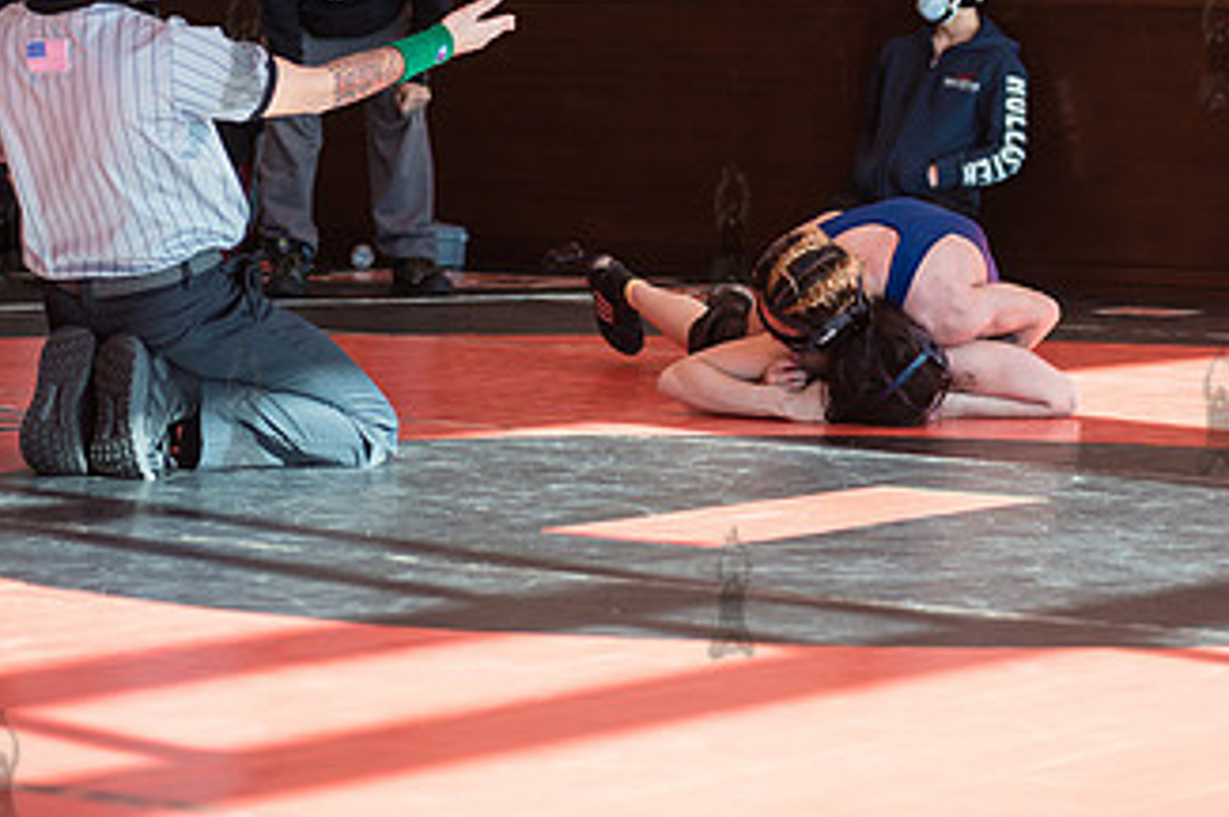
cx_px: 730
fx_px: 4877
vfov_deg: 9.6
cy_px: 225
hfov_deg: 14.4
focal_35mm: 143
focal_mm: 80
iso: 400
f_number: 4
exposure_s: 1/400
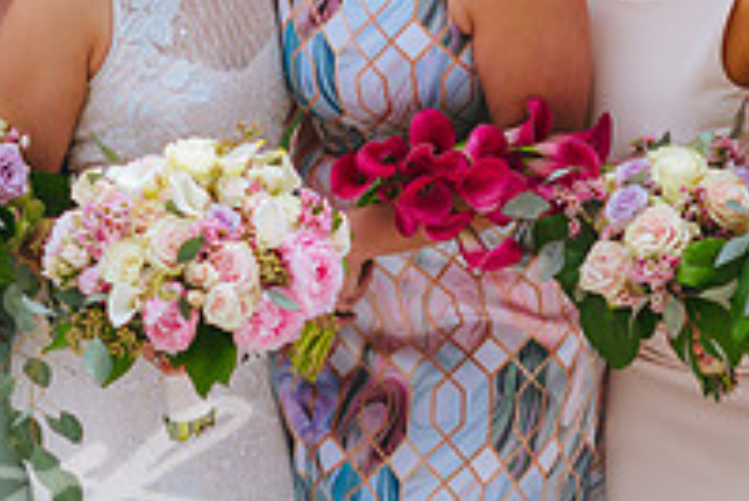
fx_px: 5143
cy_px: 185
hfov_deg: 8.3
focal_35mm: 247
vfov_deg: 5.6
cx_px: 34
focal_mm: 85
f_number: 1.8
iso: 200
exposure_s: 1/2500
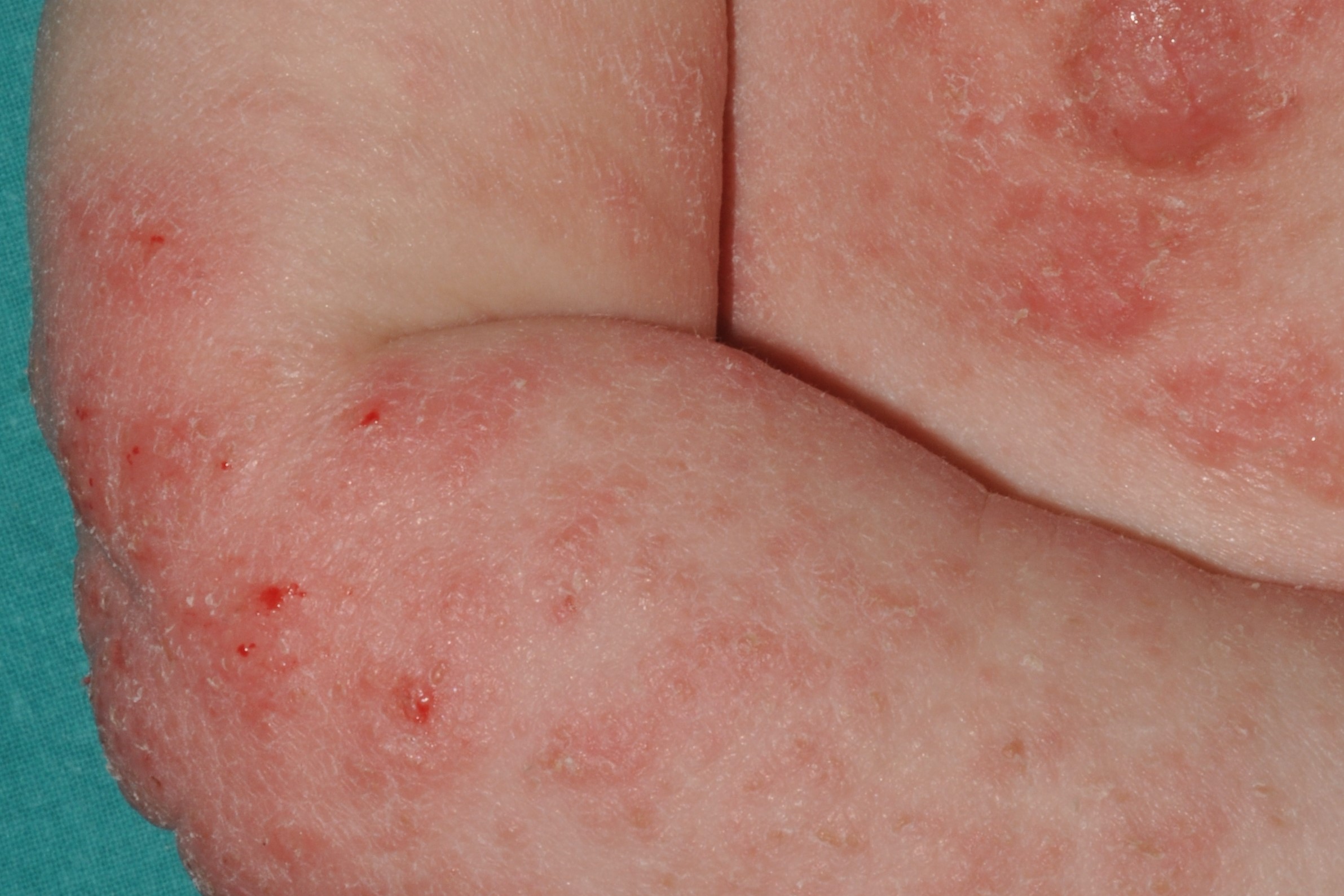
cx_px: 672
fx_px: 3359
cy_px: 448
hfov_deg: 22.6
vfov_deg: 15.2
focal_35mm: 90
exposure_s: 1/60
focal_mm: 60
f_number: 36
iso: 200
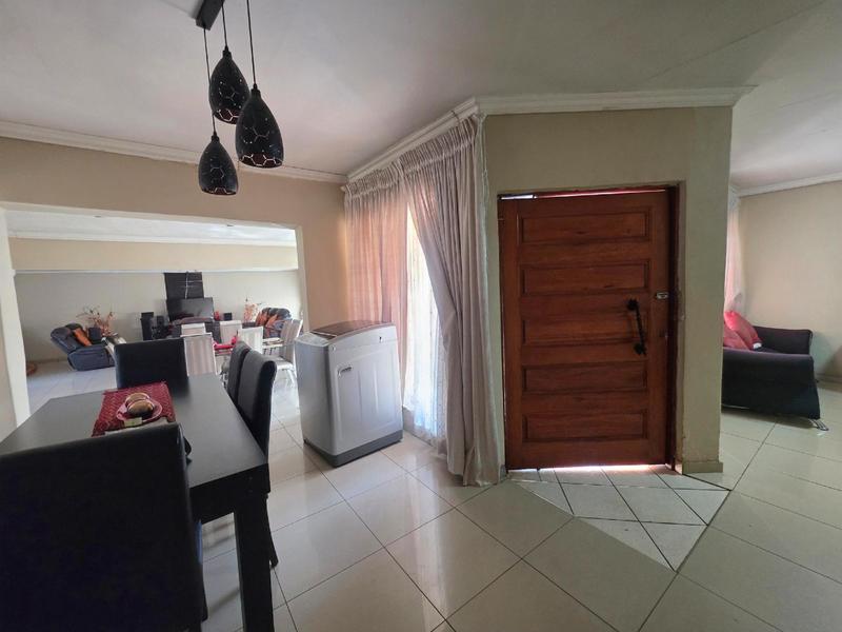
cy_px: 316
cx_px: 421
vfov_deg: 89.9
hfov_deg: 106.2
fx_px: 316
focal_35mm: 13
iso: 400
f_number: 1.9
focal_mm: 2.2
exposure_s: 1/101
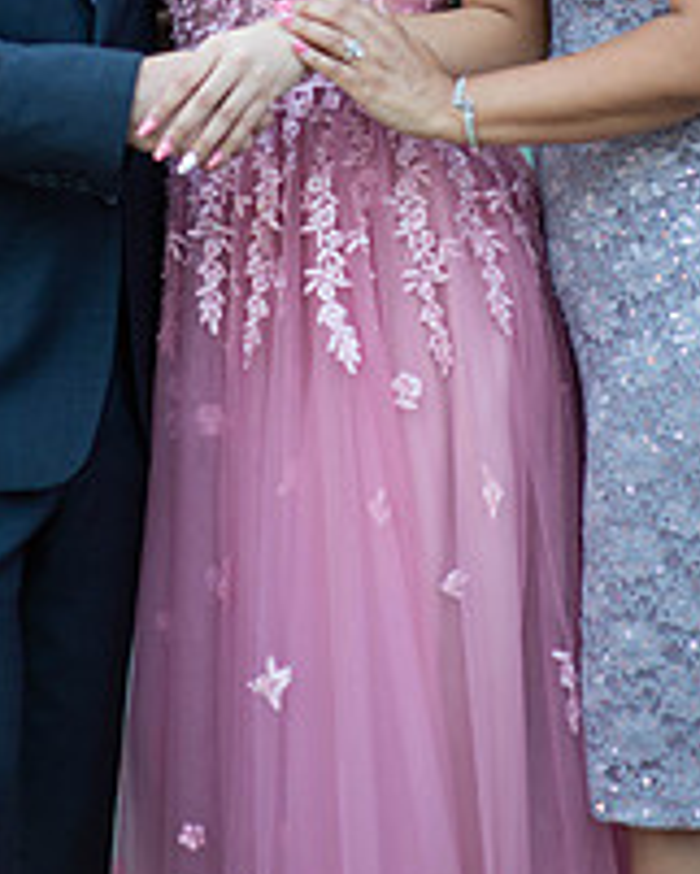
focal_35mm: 178
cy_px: -70
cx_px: 333
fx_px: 4606
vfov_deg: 10.7
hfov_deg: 8.7
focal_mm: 85
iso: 250
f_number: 2
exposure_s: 1/500
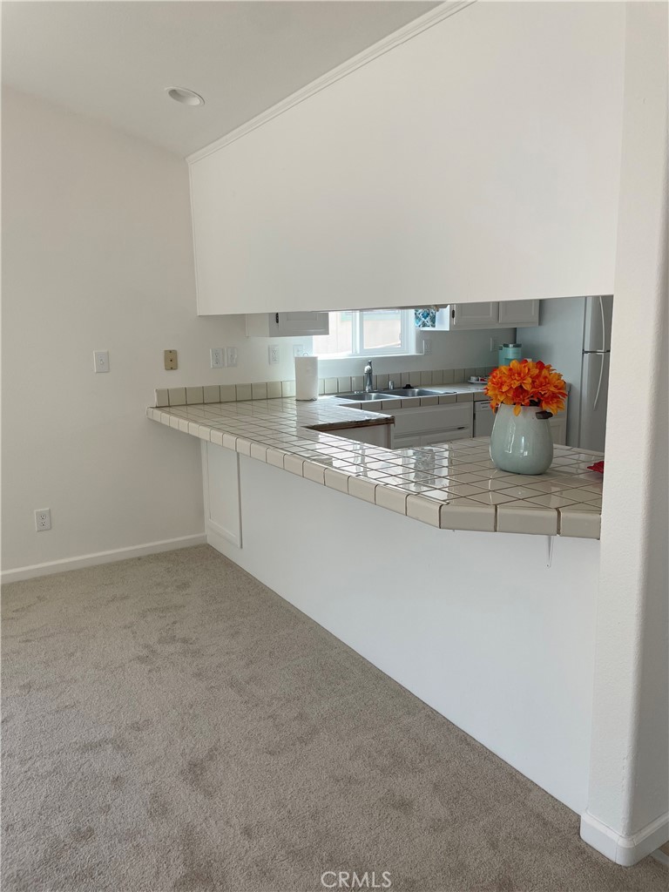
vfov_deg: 67.3
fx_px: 670
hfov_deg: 53.1
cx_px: 334
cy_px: 446
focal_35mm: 26
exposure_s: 1/121
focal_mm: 4.2
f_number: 1.6
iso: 64
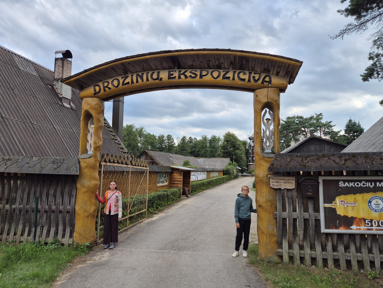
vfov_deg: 58.9
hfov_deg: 73.9
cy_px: 144
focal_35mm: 23
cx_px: 192
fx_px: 254
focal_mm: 5.4
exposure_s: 1/477
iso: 25
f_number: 1.8
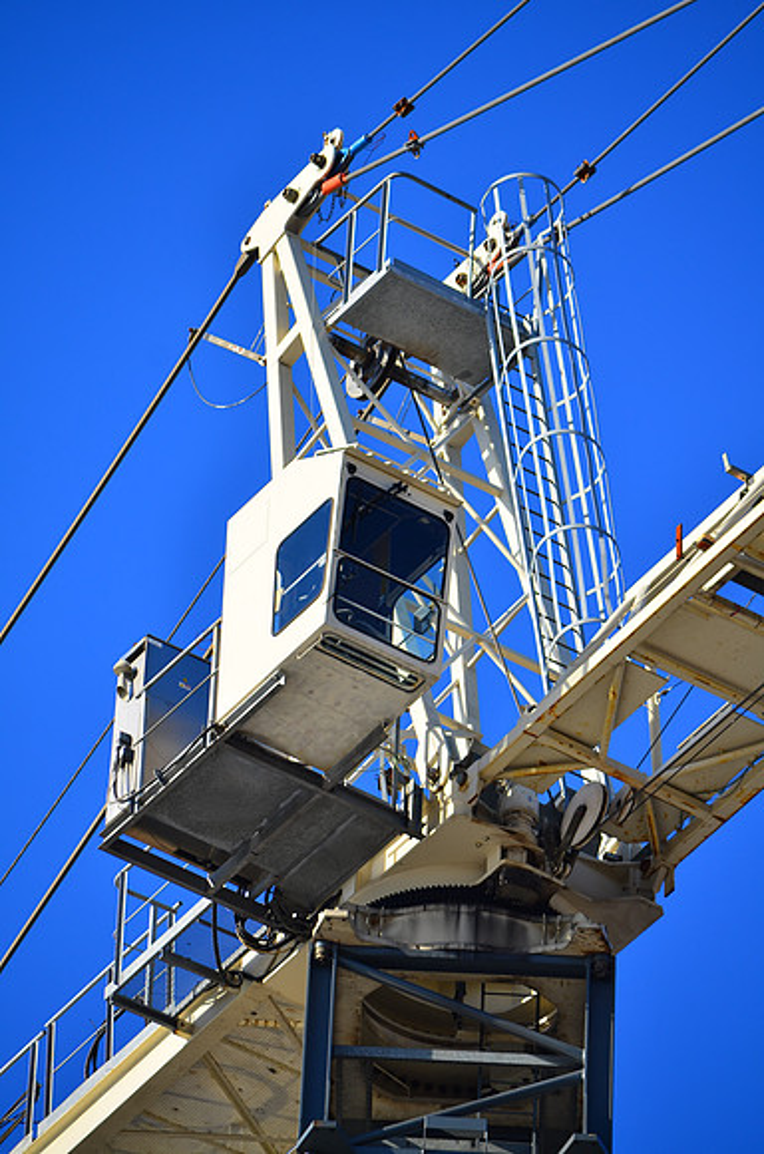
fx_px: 10075
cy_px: 577
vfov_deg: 6.6
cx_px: 382
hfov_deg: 4.3
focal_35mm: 315
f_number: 5.3
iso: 100
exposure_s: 1/500
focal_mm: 210
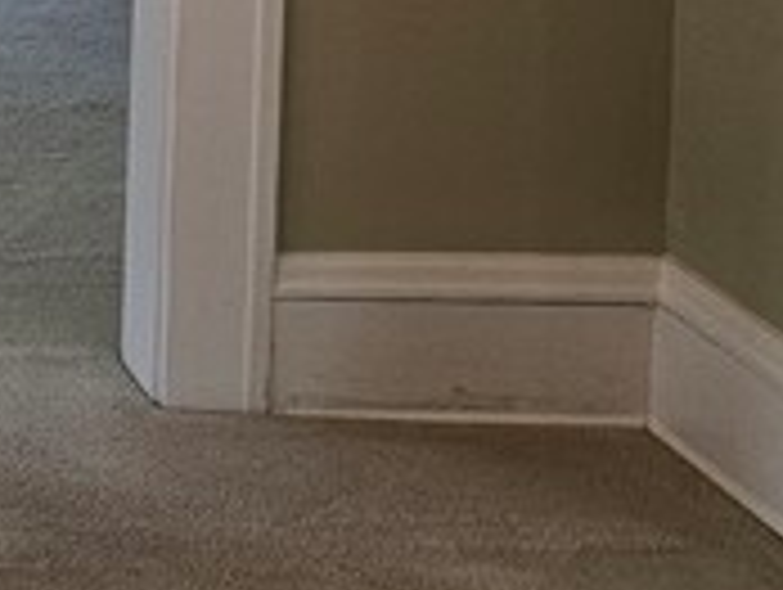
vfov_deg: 10.3
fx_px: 3058
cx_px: -792
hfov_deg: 12.7
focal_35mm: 135
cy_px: -522
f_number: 1.7
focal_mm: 6.3
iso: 80
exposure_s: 1/120
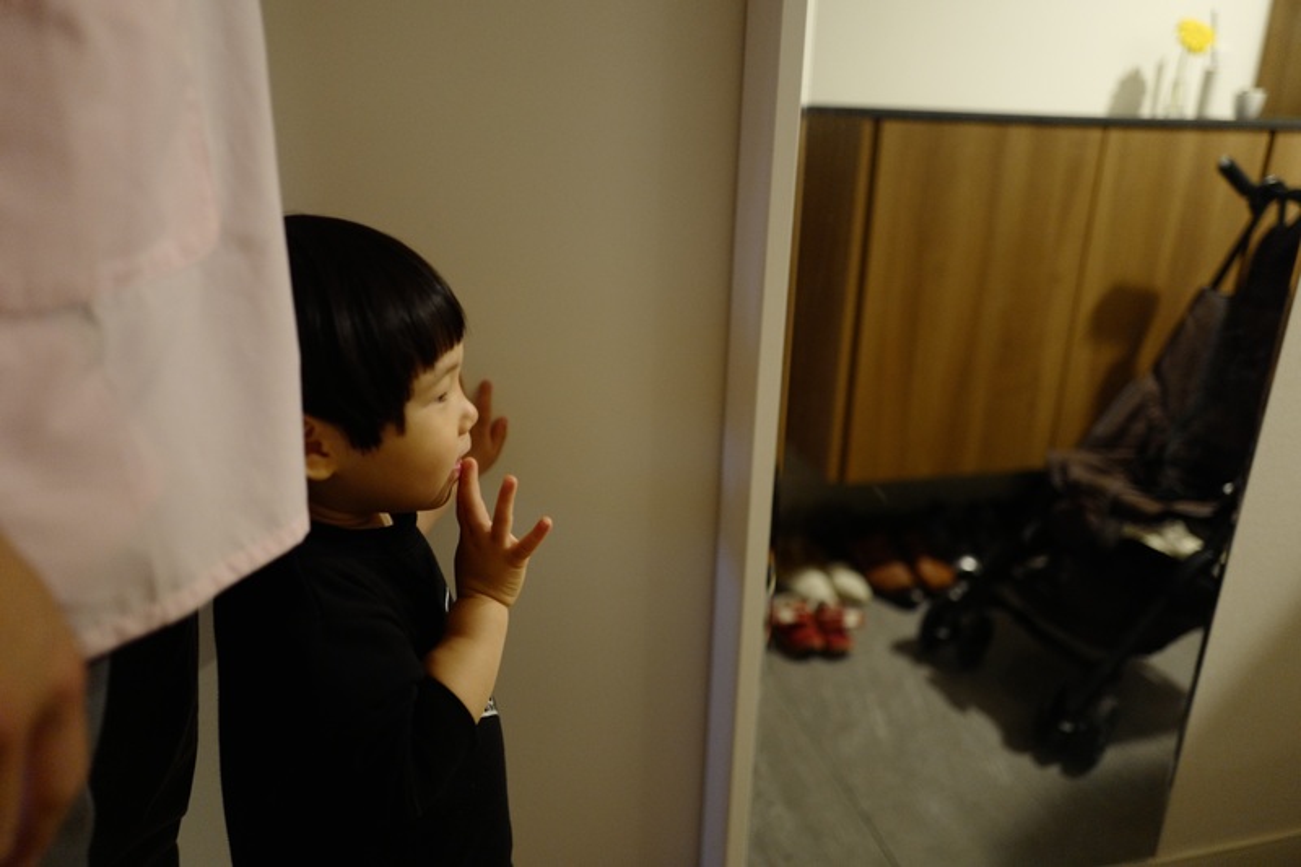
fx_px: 1012
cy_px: 434
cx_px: 650
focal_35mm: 28
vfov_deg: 46.4
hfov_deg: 65.5
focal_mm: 28
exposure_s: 1/125
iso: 2000
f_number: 1.7
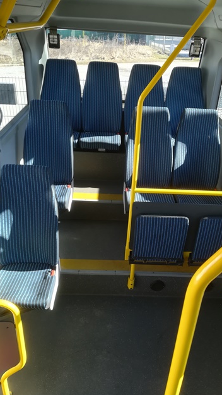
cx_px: 127
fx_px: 303
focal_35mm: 29
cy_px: 197
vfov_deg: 66.1
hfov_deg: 40.1
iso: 50
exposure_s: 1/100
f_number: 2.2
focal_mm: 3.83
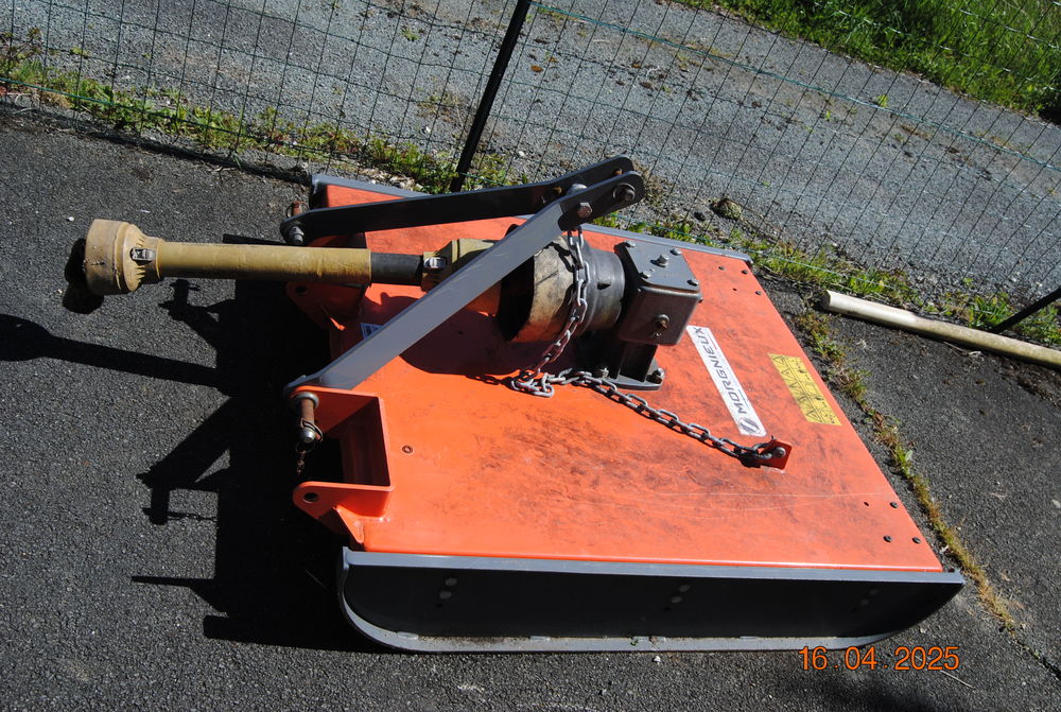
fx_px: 974
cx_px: 530
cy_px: 356
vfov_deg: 40.1
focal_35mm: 33
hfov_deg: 57.1
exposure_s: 1/320
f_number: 9
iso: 100
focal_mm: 22
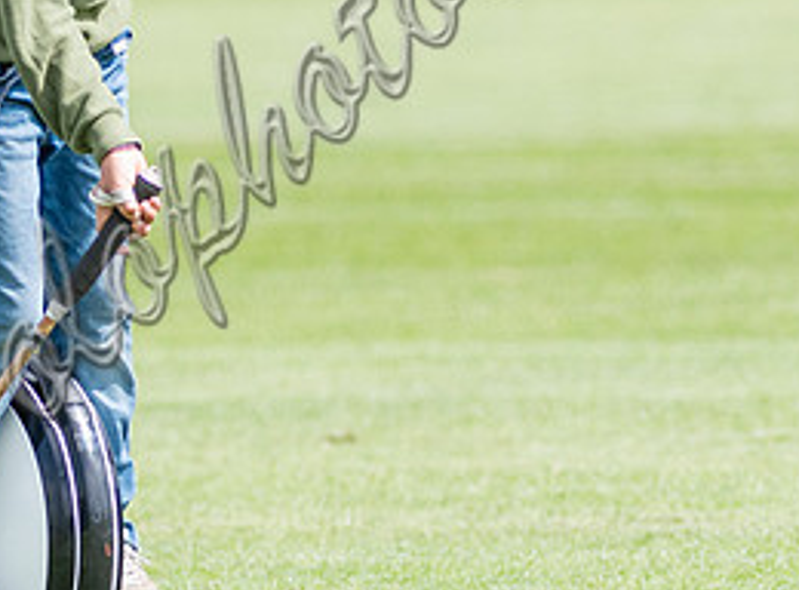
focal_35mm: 1472
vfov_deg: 1.0
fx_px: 33789
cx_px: 153
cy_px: 1
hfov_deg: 1.4
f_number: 2.8
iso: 400
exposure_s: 1/6400
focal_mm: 300
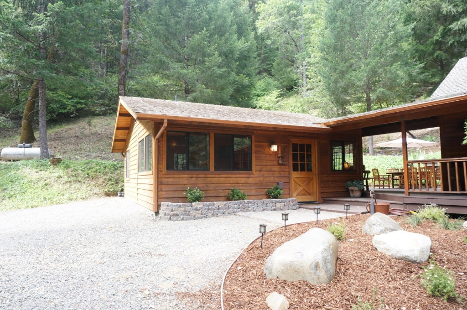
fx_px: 311
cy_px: 155
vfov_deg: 53.0
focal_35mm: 24
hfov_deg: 73.8
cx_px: 234
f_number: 4.5
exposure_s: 1/125
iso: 400
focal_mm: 16
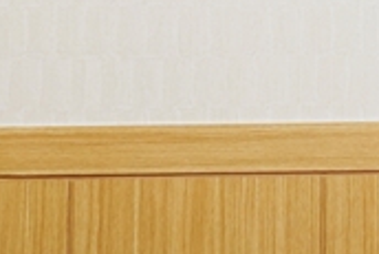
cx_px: 494
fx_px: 1960
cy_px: -472
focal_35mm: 186
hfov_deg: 10.8
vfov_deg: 6.8
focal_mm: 32
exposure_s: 1/100
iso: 400
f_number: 7.1
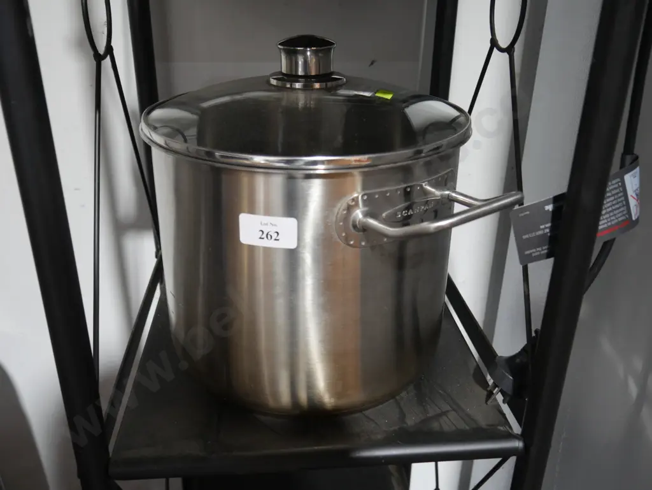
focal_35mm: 32
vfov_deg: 44.2
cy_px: 245
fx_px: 603
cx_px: 326
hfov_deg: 56.8
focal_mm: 16
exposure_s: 1/60
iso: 1000
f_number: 3.6
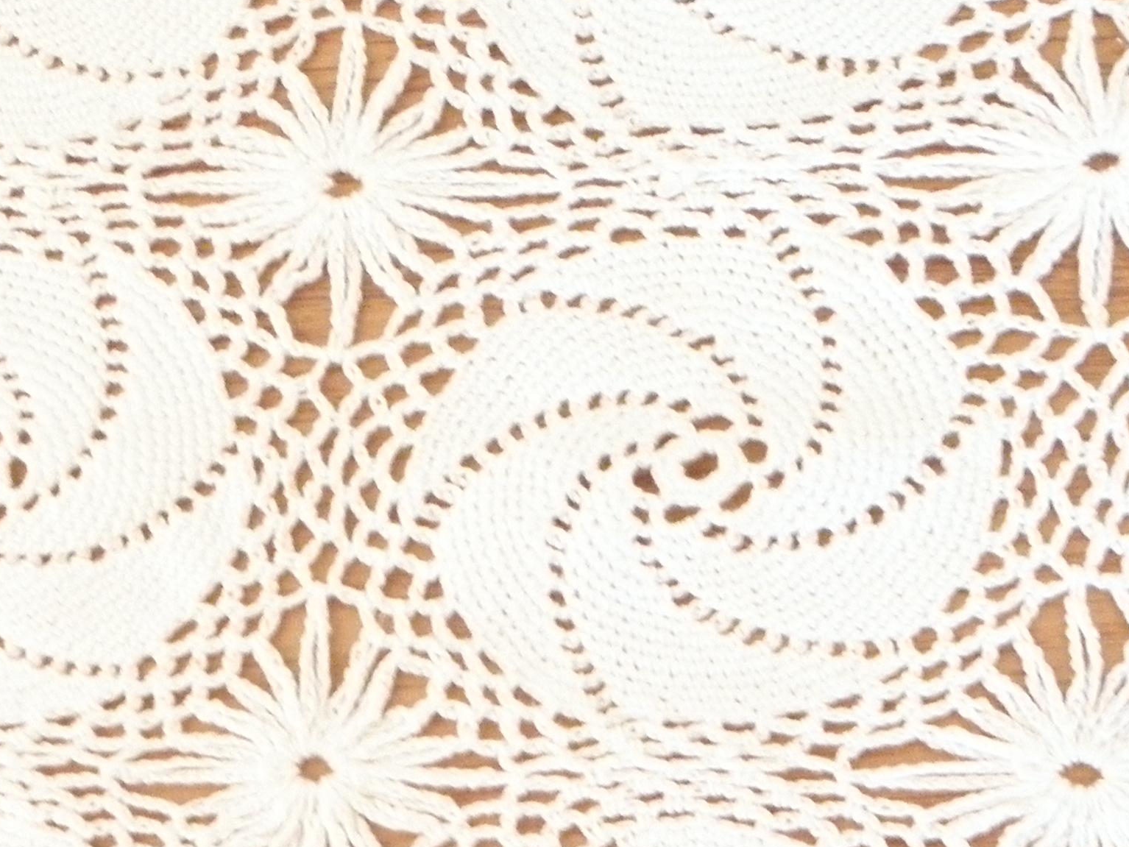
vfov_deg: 18.7
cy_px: 980
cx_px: 838
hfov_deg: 25.7
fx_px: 2447
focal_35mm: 75
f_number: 3.5
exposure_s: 1/2.5
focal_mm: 5.2
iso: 400
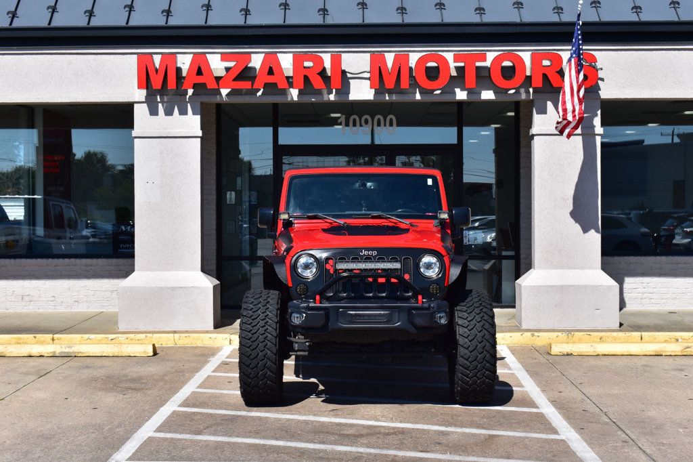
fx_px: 1097
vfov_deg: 23.8
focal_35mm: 57
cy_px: 231
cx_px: 346
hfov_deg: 35.1
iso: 320
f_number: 11
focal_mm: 38
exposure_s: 1/500
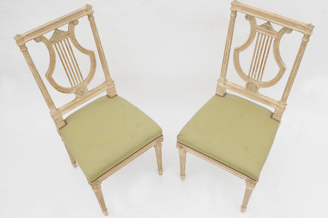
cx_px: 164
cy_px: 109
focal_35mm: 36
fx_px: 328
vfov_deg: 36.8
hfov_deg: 53.2
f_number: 8
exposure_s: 1/250
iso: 400
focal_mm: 24
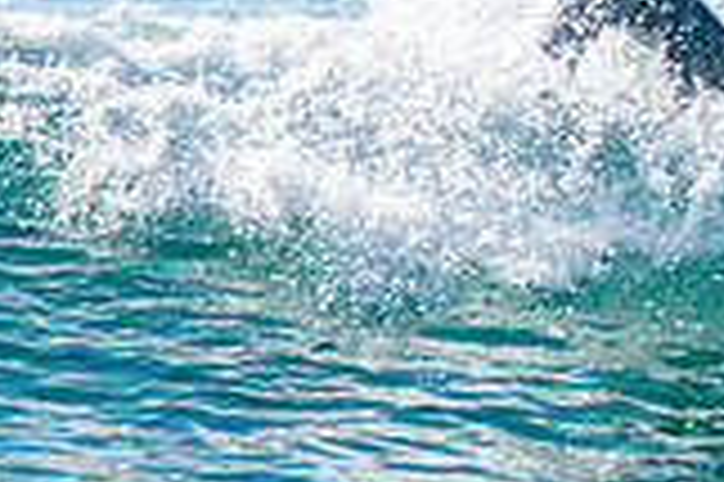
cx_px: 1282
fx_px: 43455
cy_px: 2
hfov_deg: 1.0
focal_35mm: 2163
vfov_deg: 0.6
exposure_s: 1/1250
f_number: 5.6
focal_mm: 400
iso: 220
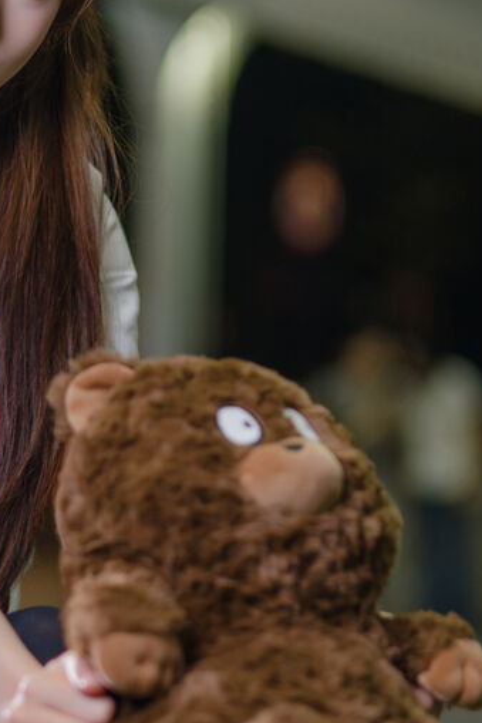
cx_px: 104
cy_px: 366
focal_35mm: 177
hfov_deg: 7.8
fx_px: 3552
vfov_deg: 11.6
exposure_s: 1/125
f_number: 1.4
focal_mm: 50
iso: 200
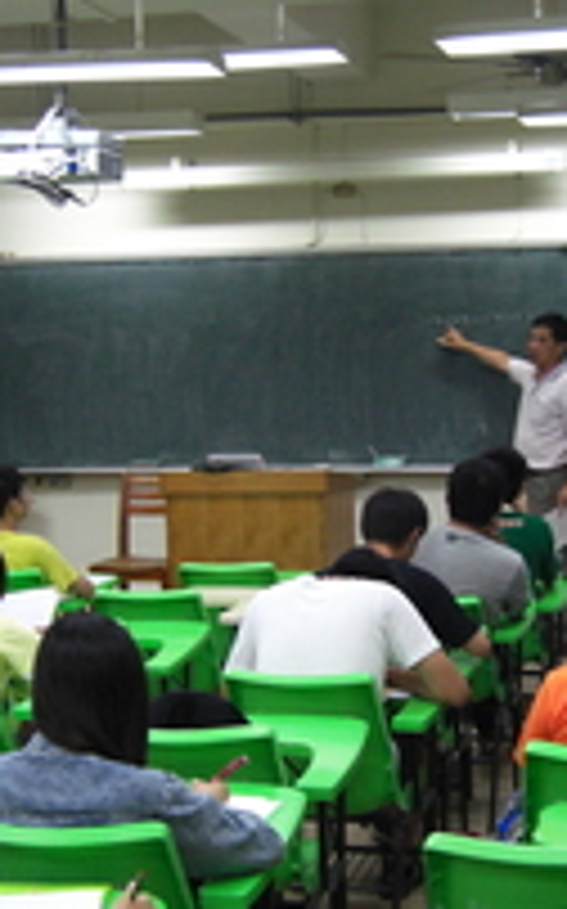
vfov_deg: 29.3
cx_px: 387
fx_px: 1733
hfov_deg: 18.5
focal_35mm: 70
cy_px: 538
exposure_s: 1/100
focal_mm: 7.9
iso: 400
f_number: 2.8
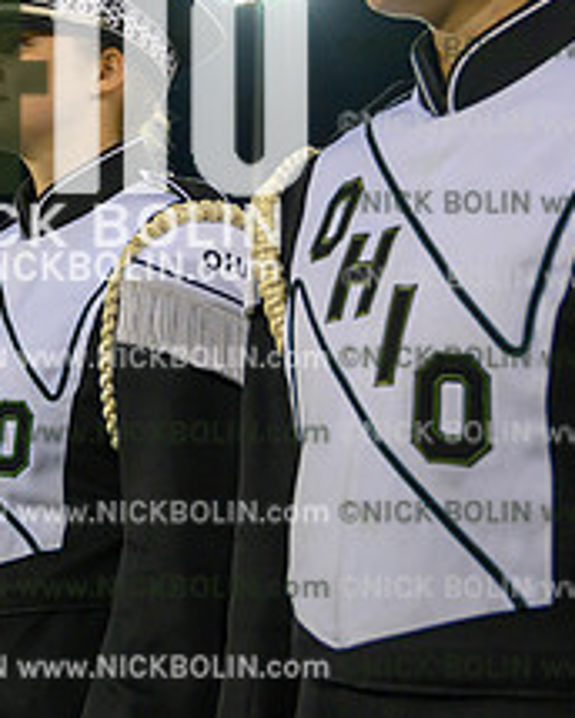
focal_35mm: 71
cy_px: 125
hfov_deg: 21.1
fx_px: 1510
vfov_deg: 26.2
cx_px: 70
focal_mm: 28
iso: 5000
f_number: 4
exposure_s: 1/800
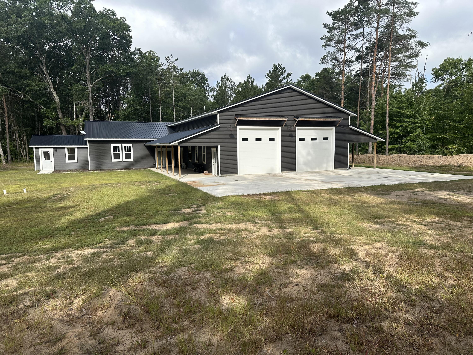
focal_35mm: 24
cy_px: 178
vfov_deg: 56.8
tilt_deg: -3.8
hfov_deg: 71.6
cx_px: 236
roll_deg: +0.3
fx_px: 328
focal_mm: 6.86
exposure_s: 1/2660
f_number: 1.78
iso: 80
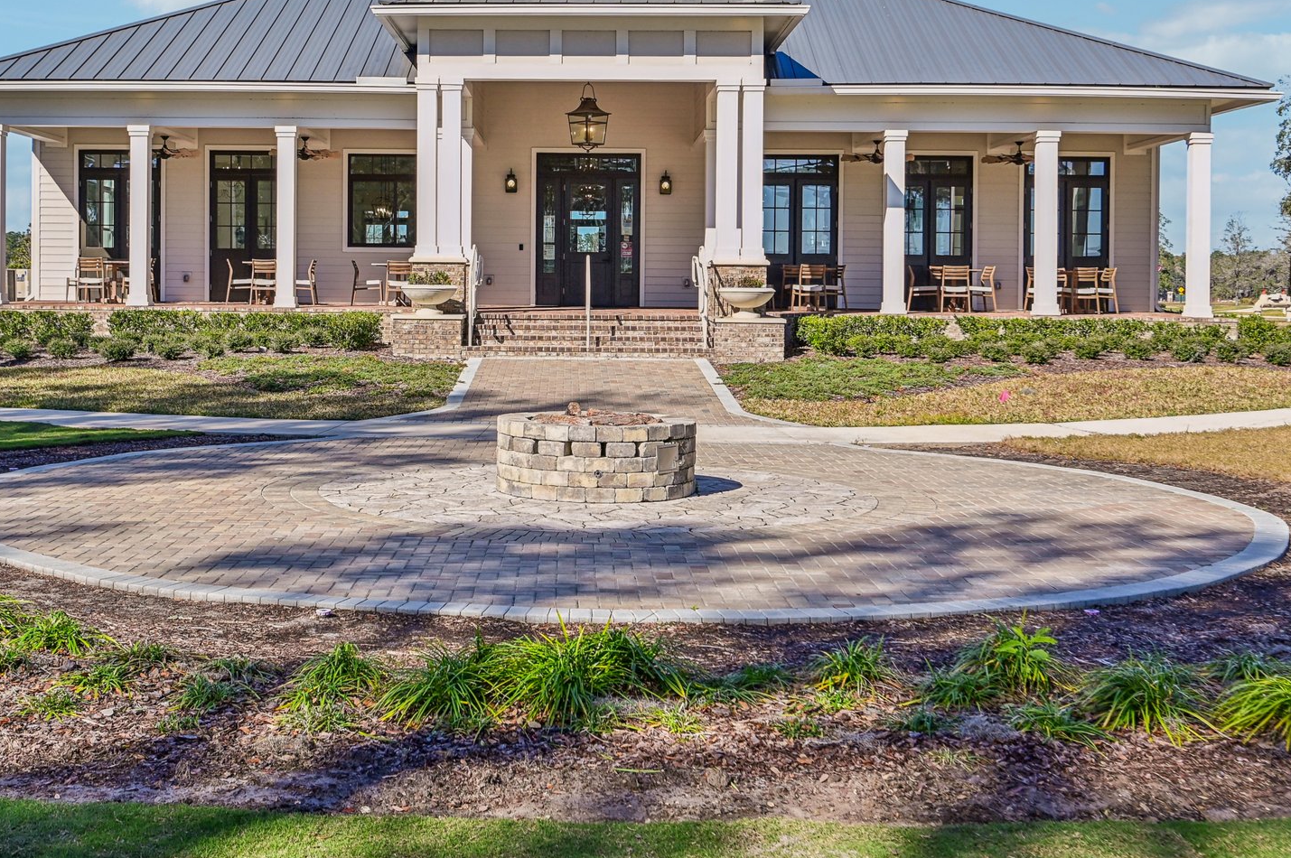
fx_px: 1541
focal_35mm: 43
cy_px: 305
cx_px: 617
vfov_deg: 31.0
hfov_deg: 45.5
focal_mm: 30
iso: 200
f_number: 8
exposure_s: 1/350
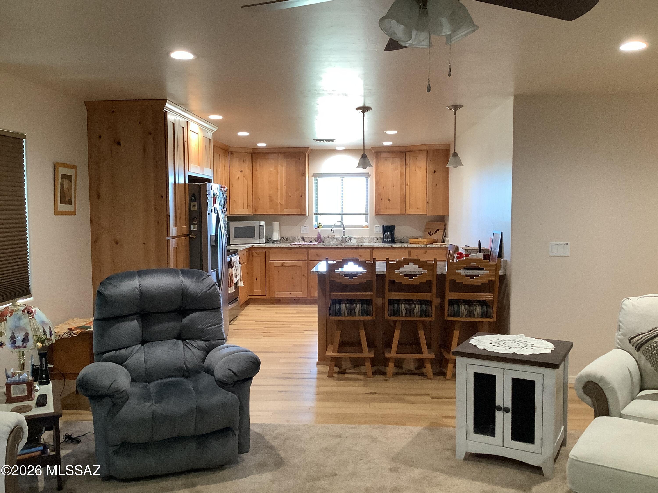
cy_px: 246
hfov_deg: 58.4
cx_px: 329
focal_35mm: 31
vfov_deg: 45.4
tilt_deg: -5.0
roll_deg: +0.1
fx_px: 589
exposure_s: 1/60
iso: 250
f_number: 2.4
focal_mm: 3.3
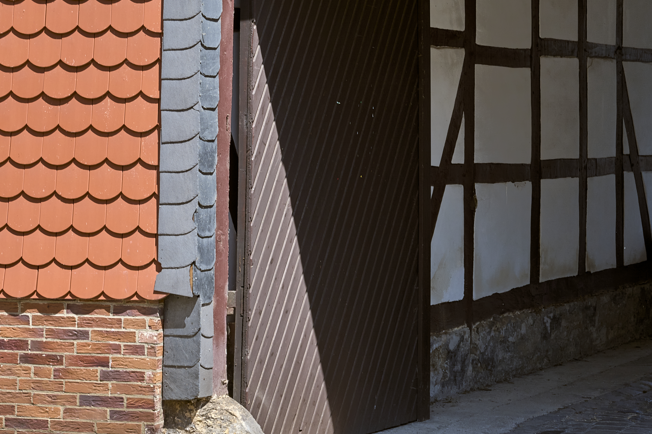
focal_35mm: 119
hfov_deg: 16.8
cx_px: 669
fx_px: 2155
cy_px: 39
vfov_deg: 11.4
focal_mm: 48
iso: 100
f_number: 11
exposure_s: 1/60
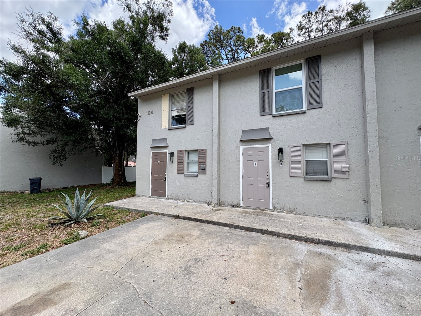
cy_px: 158
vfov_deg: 85.7
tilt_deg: +4.1
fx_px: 170
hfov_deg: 102.1
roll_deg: +0.7
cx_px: 210
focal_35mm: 14
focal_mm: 2.22
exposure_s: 1/641
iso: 40
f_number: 2.2
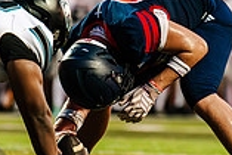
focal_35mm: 738
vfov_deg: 1.9
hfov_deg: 2.8
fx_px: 4760
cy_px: 76
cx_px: 137
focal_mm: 200
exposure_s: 1/1000
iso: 5600
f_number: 2.8
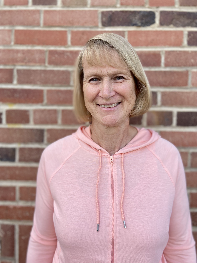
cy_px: 132
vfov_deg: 67.3
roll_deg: -1.5
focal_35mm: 26
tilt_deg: -1.4
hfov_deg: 53.1
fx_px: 197
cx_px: 98
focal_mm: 4.25
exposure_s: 1/585
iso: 32
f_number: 1.8
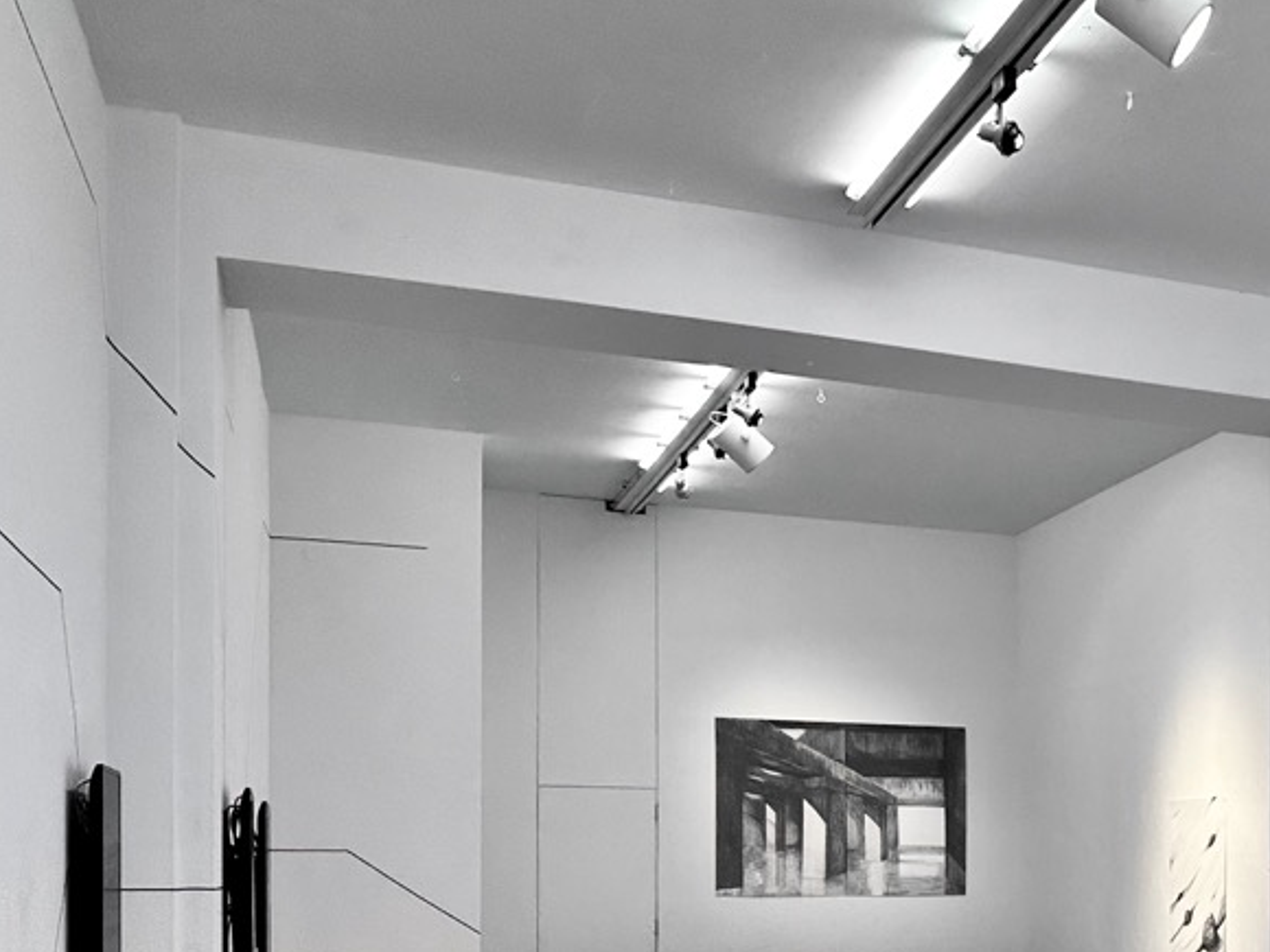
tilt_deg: +0.1
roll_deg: -0.3
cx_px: 1362
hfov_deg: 32.3
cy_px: 860
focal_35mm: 53
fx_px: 1944
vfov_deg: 26.6
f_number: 1.78
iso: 64
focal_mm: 6.86
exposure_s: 1/199
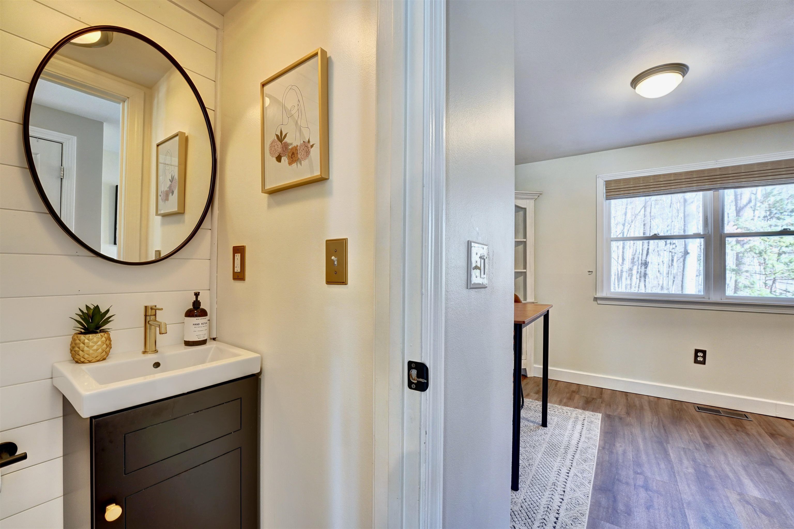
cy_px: 264
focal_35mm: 15
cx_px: 397
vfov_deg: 78.8
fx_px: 322
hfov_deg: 101.9
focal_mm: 14.6
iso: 400
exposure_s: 1/10
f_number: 8
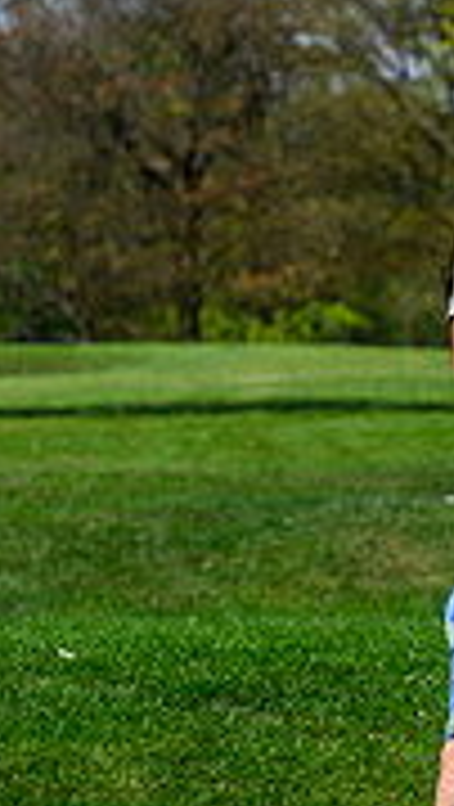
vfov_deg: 5.8
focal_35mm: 373
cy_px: 520
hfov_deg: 3.2
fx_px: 7964
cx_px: 1115
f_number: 5.6
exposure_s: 1/2000
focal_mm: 110
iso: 500
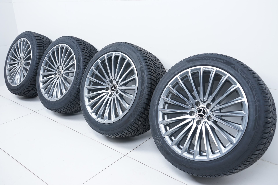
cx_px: 139
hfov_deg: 58.8
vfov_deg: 41.1
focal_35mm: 32
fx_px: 247
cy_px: 92
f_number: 7.1
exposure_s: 1/100
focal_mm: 32
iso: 250
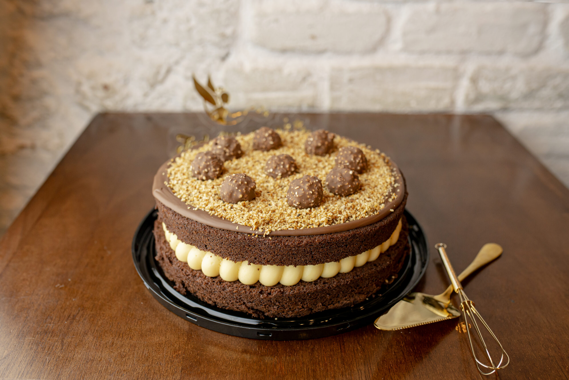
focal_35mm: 35
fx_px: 553
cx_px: 284
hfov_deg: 54.4
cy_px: 190
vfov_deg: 37.9
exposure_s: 1/160
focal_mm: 35
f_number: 4
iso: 1000
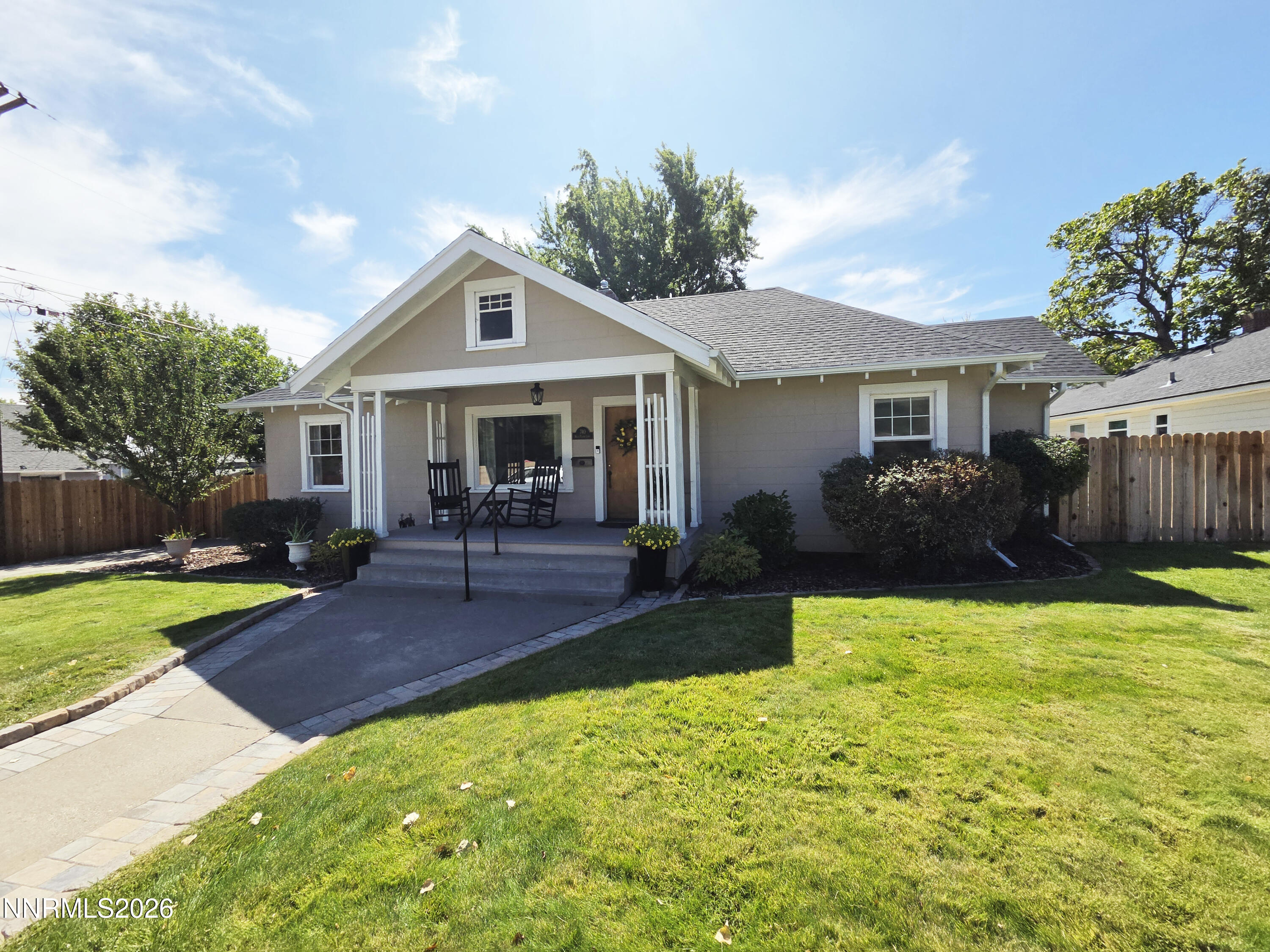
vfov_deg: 89.9
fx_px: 477
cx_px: 635
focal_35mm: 13
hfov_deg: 106.2
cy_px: 476
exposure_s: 1/4268
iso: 100
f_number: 2.2
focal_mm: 2.2
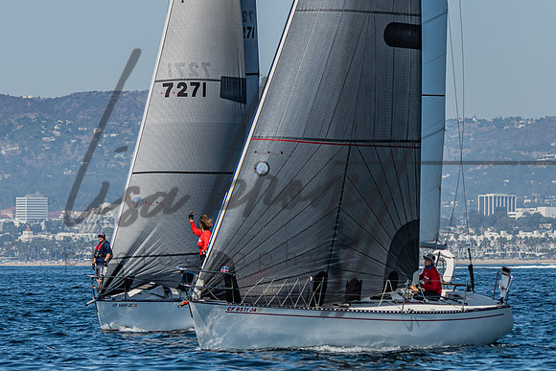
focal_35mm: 400
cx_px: 273
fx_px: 6178
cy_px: 28
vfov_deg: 3.4
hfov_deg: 5.2
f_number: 5
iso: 100
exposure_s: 1/1000
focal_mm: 155
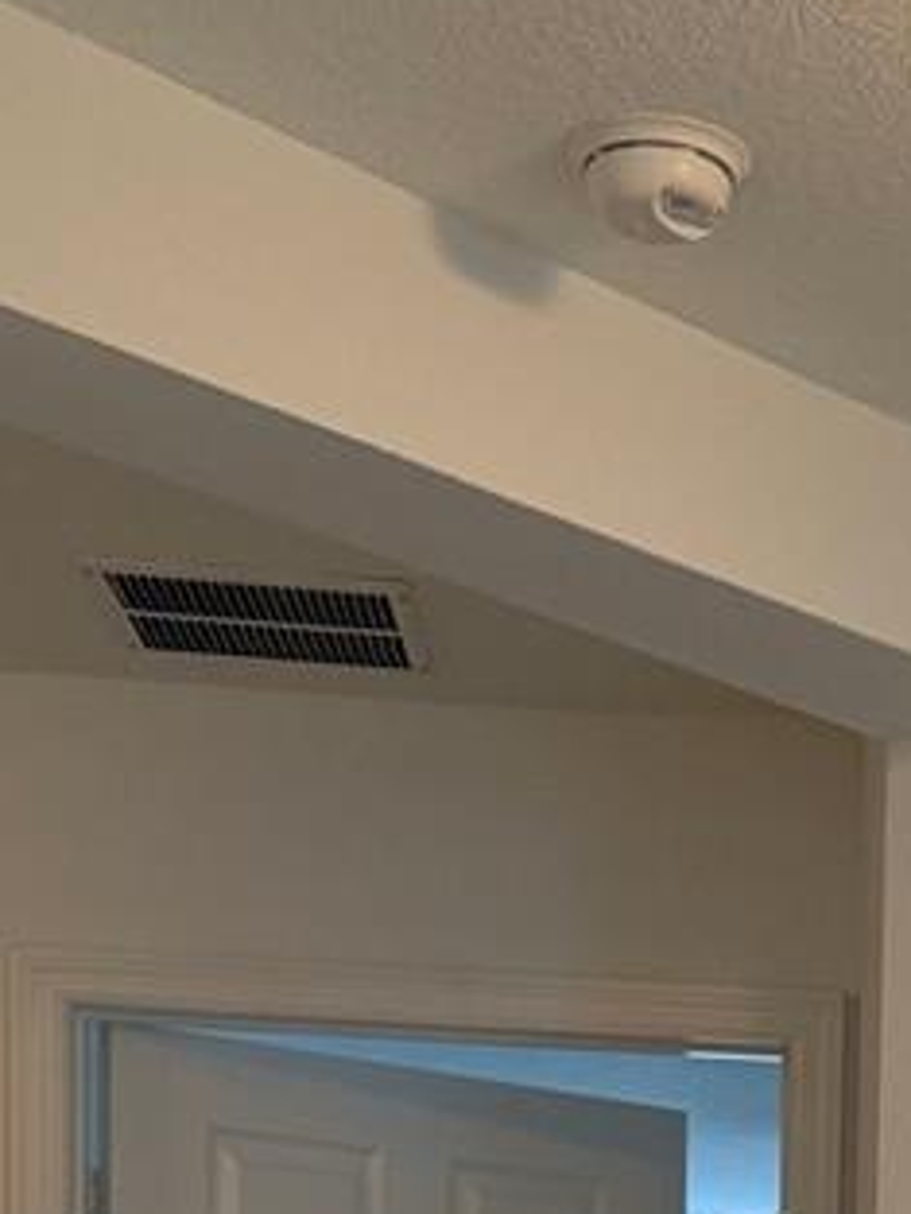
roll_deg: -2.0
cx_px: 1062
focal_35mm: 92
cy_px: 1796
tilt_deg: -3.9
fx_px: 3226
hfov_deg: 15.5
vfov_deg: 18.9
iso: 250
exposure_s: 1/120
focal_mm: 6.76
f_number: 1.78
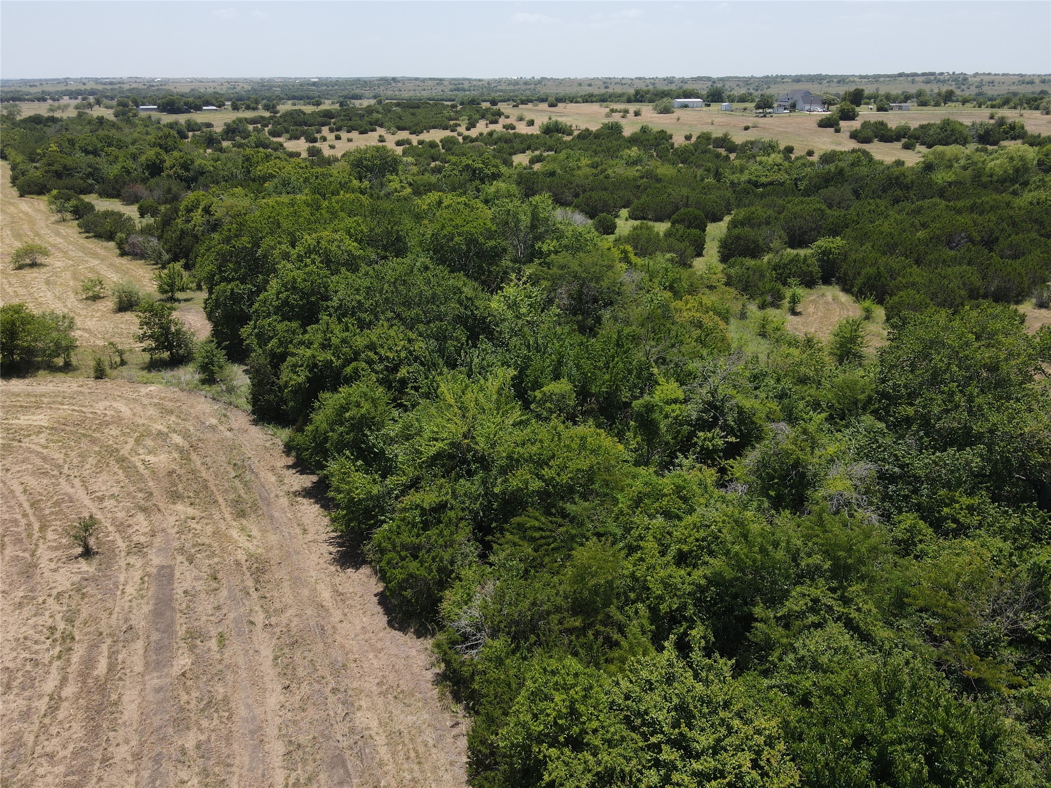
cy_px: 394
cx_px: 526
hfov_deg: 71.6
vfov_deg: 56.8
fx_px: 729
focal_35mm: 24
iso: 100
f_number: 2.8
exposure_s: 1/500
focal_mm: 4.5
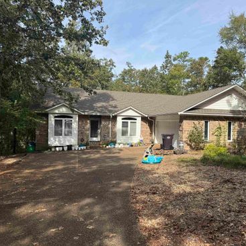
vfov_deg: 55.6
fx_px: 233
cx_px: 162
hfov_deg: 54.6
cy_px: 125
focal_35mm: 29
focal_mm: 6.76
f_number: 1.78
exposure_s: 1/2801
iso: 80
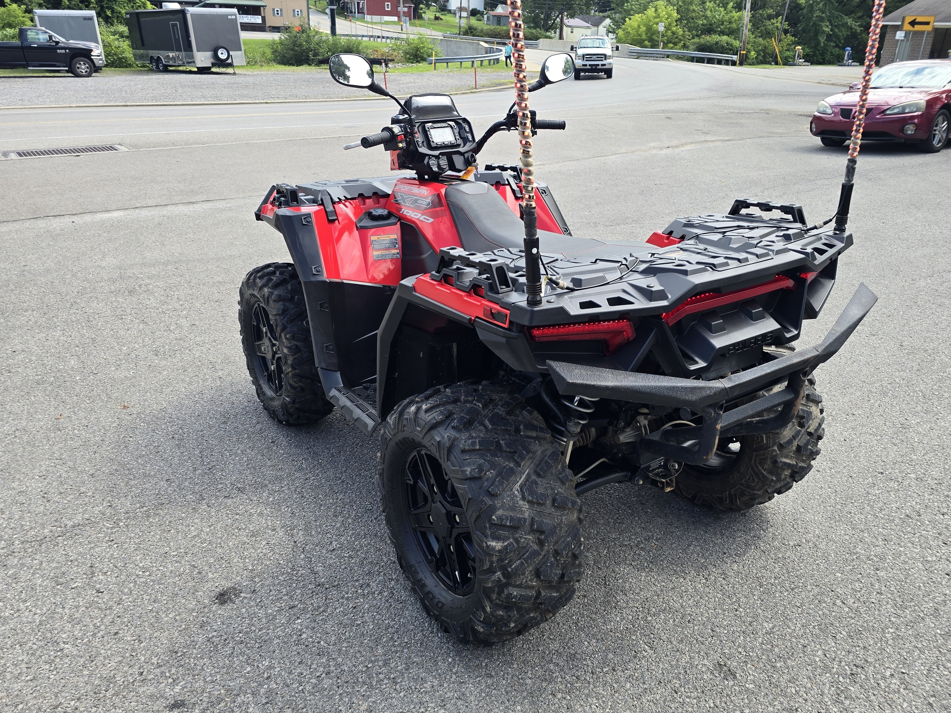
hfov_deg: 69.3
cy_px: 352
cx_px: 513
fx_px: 687
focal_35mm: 25
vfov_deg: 54.9
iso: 12
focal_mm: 6.3
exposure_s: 1/181
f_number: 1.7
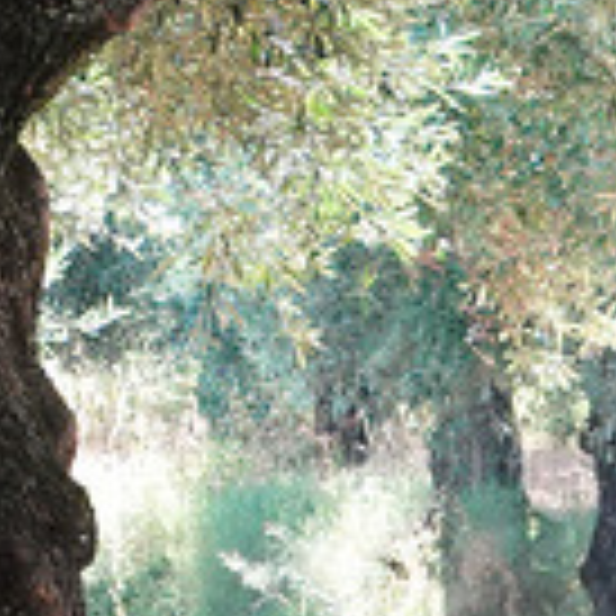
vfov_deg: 3.1
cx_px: -836
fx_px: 11274
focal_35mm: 560
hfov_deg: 3.1
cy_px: 97
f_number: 3.5
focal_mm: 32.39
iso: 500
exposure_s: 1/100
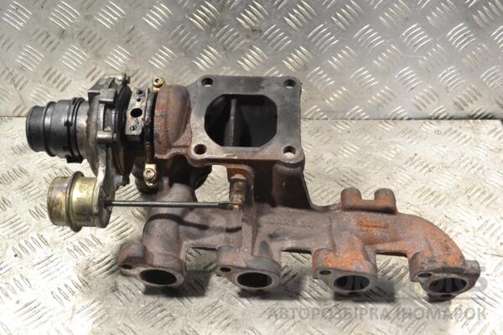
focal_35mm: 39
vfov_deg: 34.2
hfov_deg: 49.6
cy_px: 168
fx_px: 545
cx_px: 252
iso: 3200
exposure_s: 1/200
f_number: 7.1
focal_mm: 26
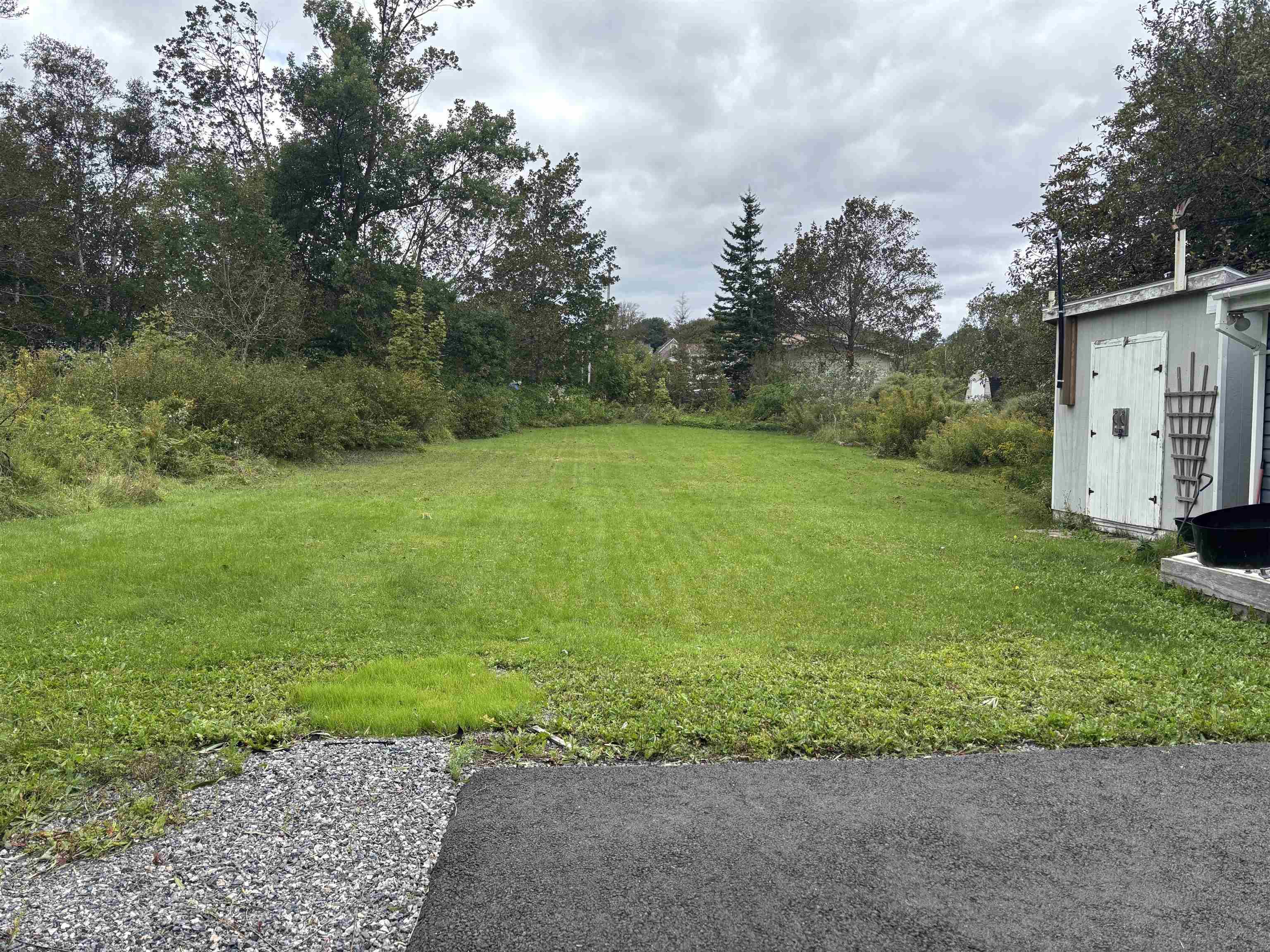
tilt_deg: -4.0
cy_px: 476
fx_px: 954
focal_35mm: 26
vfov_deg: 53.1
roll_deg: -1.0
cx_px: 635
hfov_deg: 67.3
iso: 50
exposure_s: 1/1164
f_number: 1.6
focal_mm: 5.96
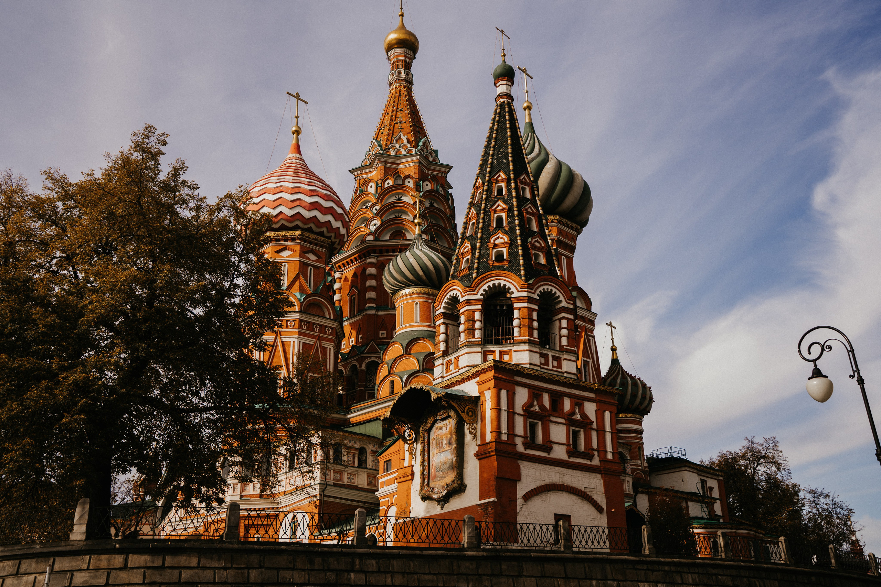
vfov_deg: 37.9
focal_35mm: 35
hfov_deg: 54.4
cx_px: 440
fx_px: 857
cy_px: 294
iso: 100
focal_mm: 35
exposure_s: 1/500
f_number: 4
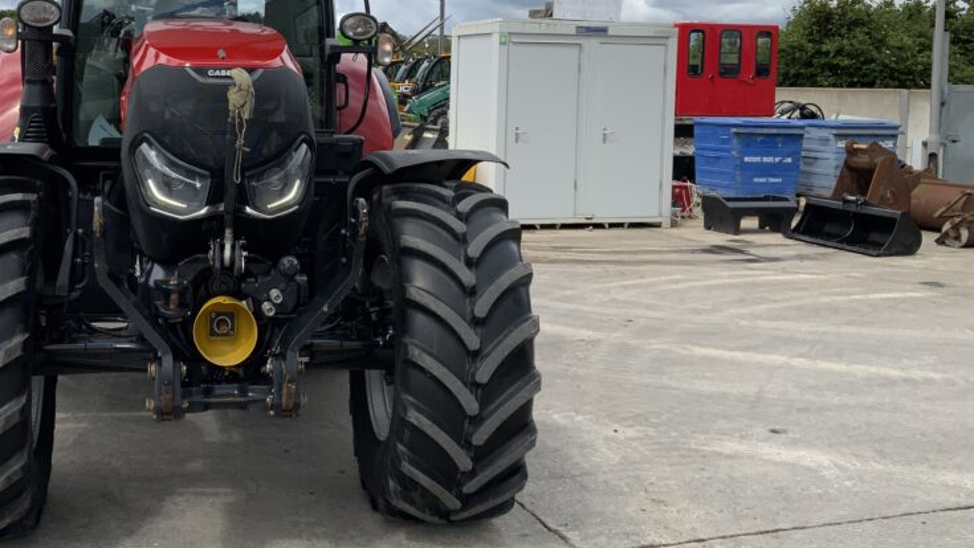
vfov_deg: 26.8
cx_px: 307
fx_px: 1137
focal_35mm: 44
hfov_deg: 45.5
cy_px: 147
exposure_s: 1/1786
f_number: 1.8
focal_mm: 3
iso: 16
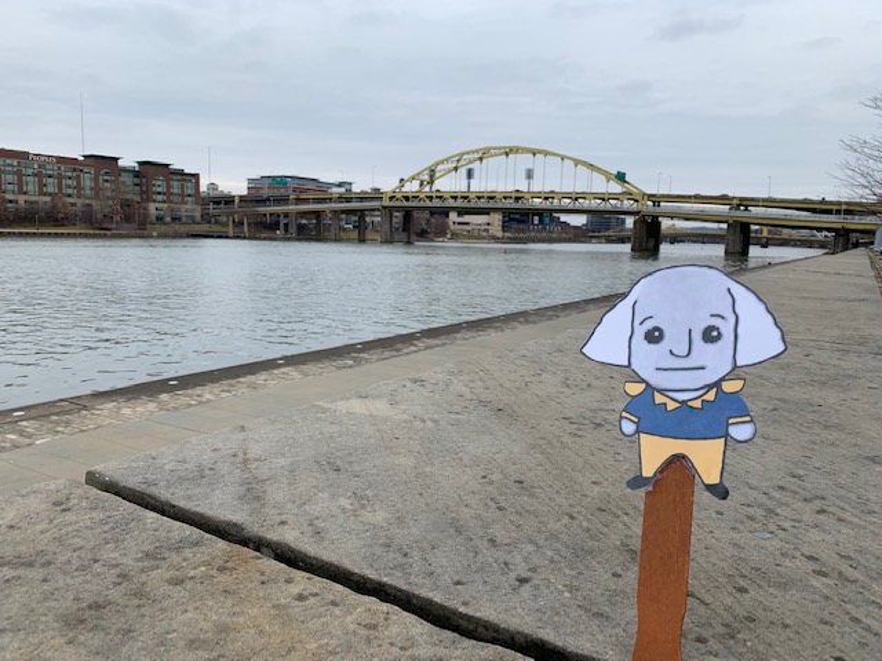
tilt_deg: -8.7
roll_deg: -1.4
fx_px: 662
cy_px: 330
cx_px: 441
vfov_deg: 53.1
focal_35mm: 26
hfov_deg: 67.3
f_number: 1.8
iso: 25
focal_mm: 4.25
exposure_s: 1/429
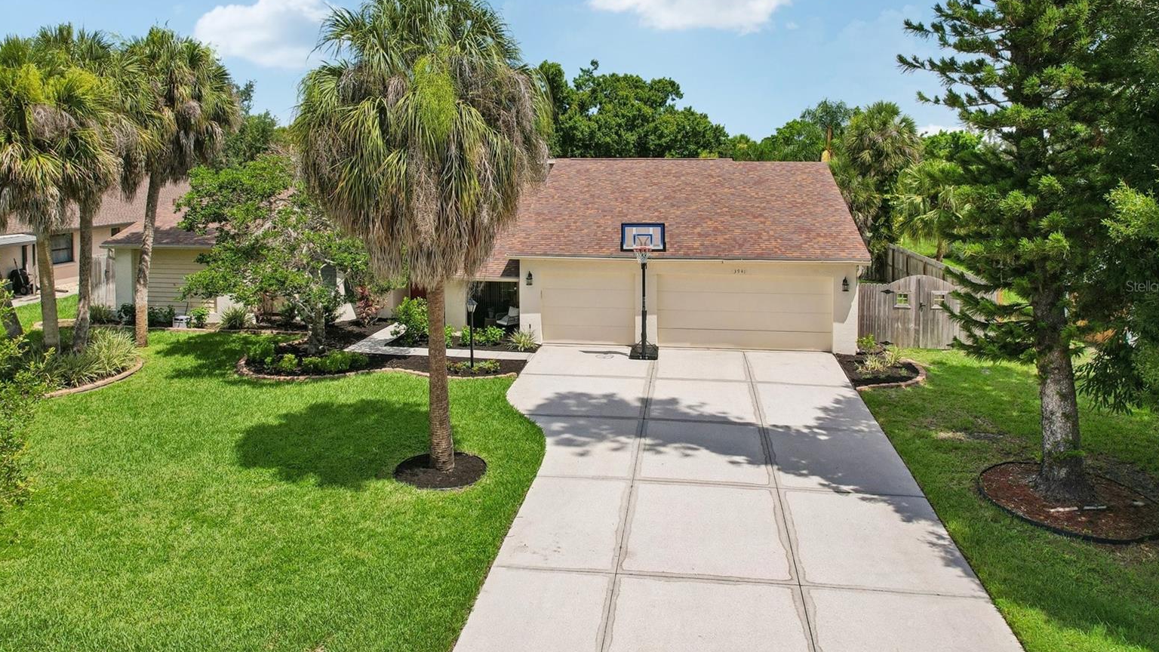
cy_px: 286
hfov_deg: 76.3
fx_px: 738
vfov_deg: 47.6
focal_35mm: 24
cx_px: 589
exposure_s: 1/500
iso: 100
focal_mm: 8.4
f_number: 2.8
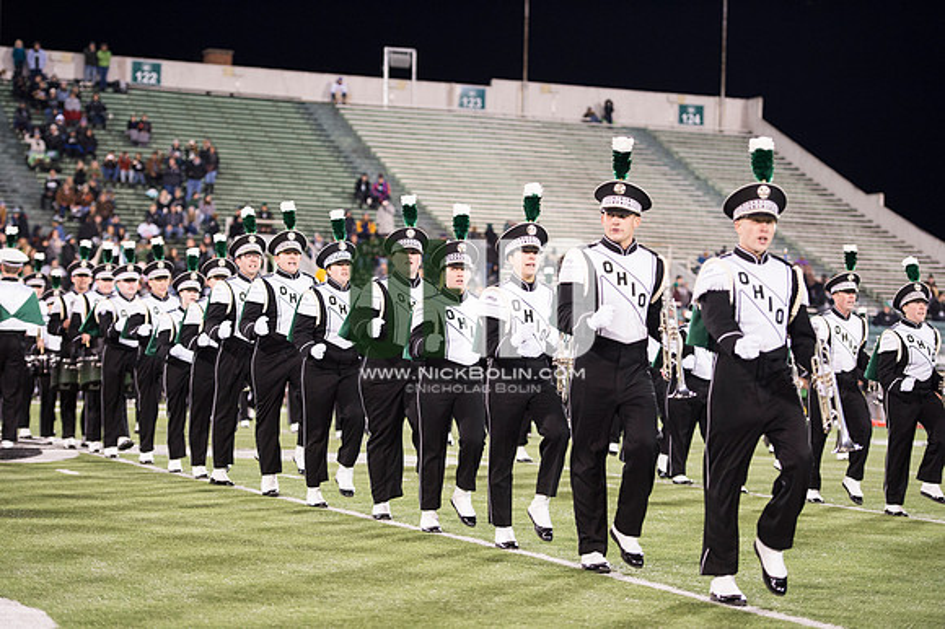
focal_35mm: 95
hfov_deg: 21.5
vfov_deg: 14.4
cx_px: 472
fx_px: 2492
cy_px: 314
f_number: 2.8
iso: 2500
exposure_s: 1/400
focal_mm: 95
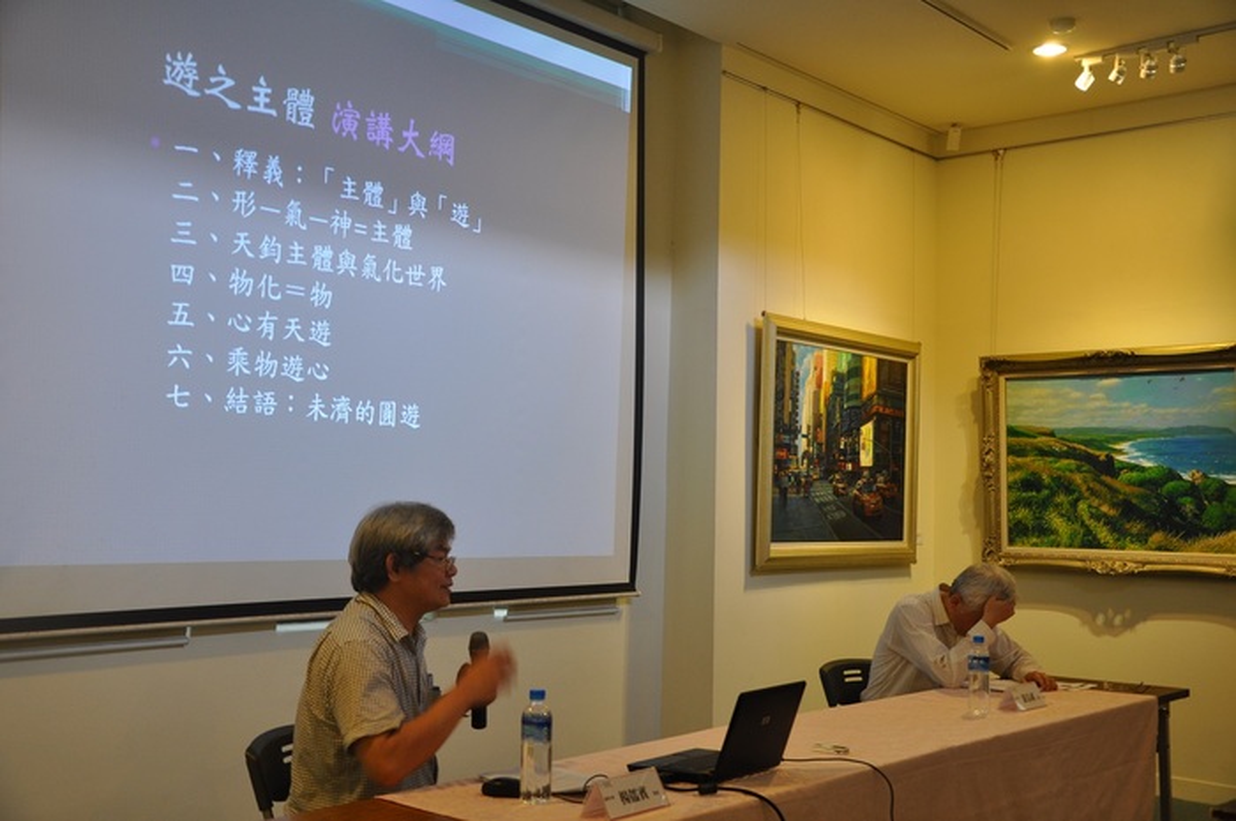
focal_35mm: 42
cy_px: 410
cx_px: 618
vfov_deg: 31.8
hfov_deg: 46.4
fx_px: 1440
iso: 400
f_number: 4
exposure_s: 1/15
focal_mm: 28
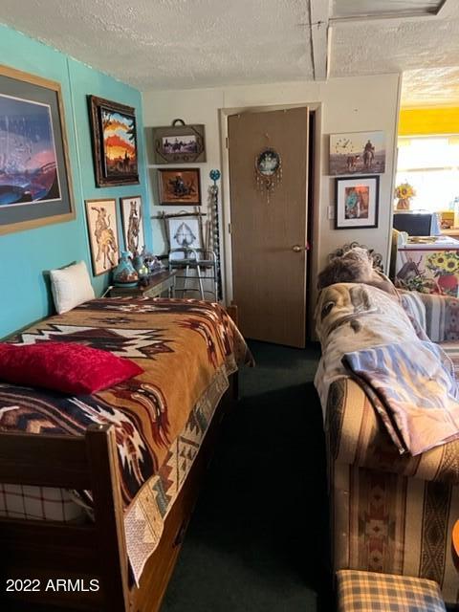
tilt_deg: -15.8
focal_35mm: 26
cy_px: 306
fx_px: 460
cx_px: 230
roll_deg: +2.9
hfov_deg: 53.1
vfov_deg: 67.3
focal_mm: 5.7
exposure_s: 1/40
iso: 500
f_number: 1.5
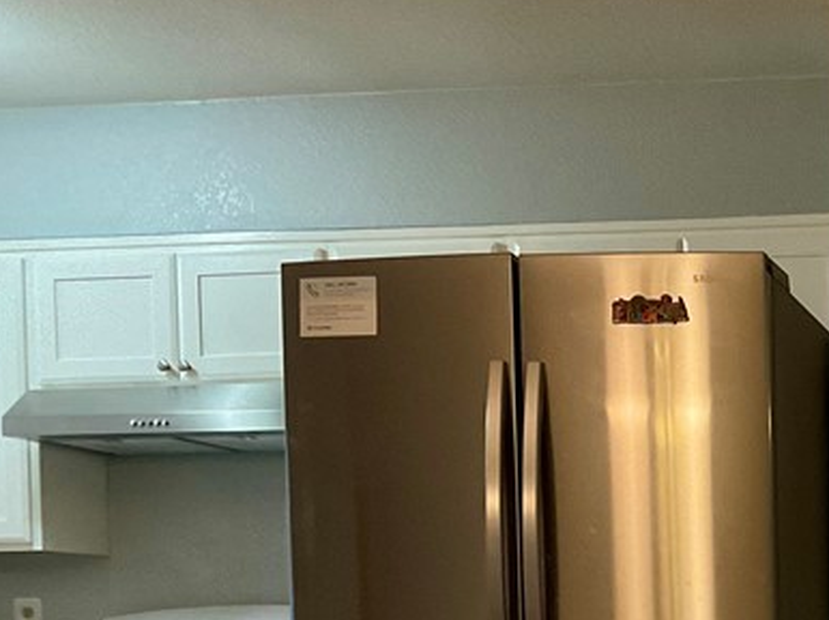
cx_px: 1020
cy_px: 691
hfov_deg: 23.0
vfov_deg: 18.4
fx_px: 1843
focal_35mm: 77
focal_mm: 3
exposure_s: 1/60
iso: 160
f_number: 1.8
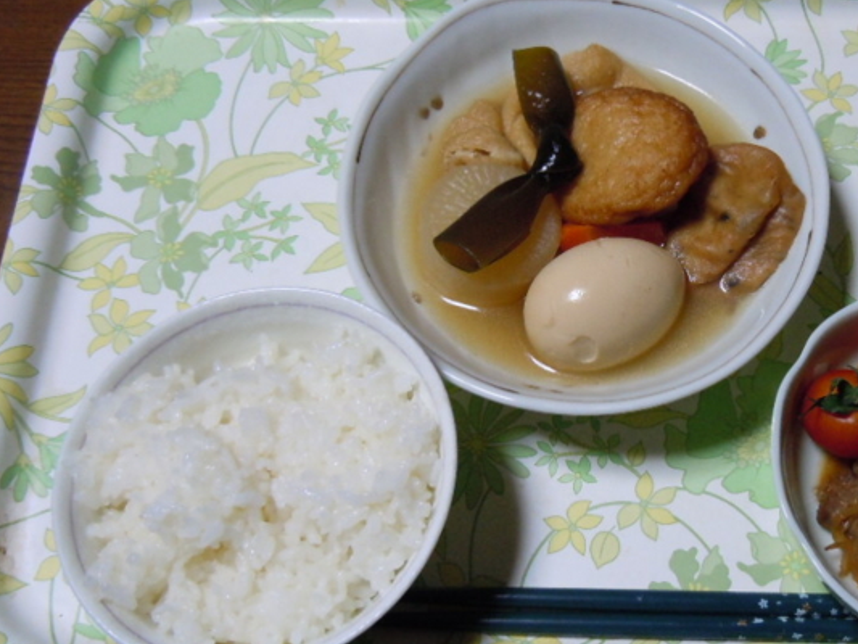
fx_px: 1116
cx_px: 608
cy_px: 299
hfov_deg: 41.2
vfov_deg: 32.2
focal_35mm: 45
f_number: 3.5
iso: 400
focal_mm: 5.4
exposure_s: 1/50
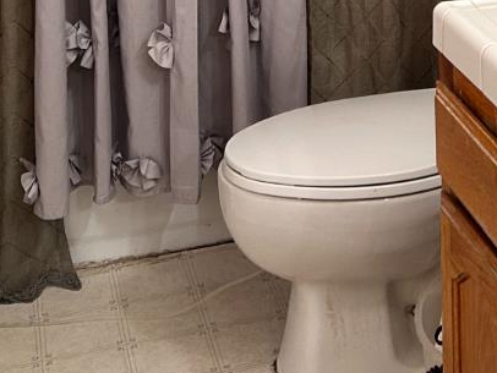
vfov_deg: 13.9
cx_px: 449
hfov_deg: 20.0
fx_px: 1379
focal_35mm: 96
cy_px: -272
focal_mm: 5.7
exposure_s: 1/60
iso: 125
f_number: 1.5
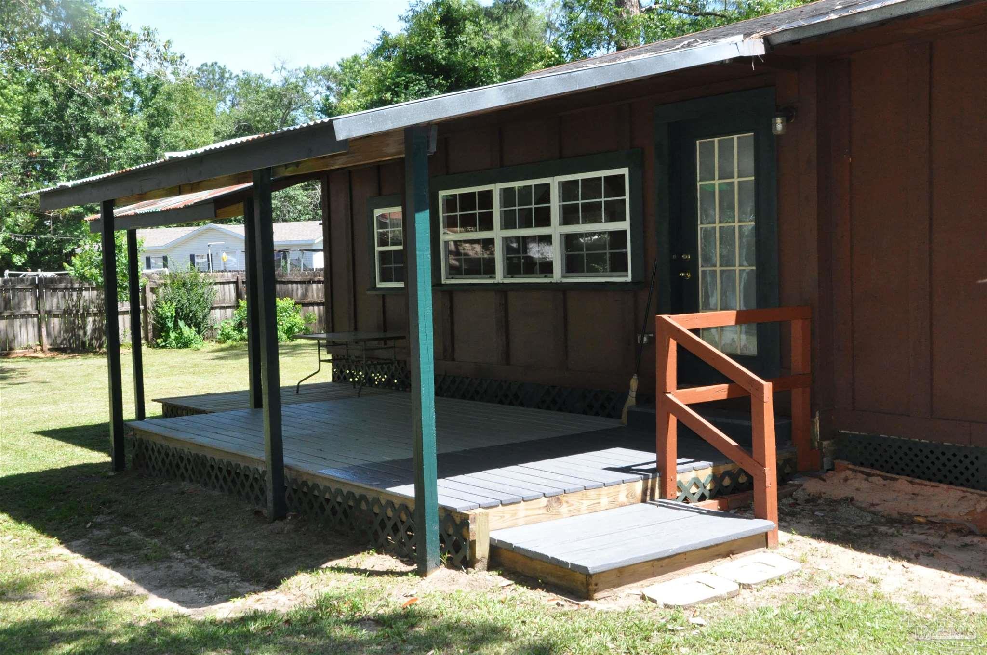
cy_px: 328
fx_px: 1150
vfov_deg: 31.8
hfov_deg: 46.5
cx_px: 494
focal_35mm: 42
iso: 1250
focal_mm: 28
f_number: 18
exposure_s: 1/200
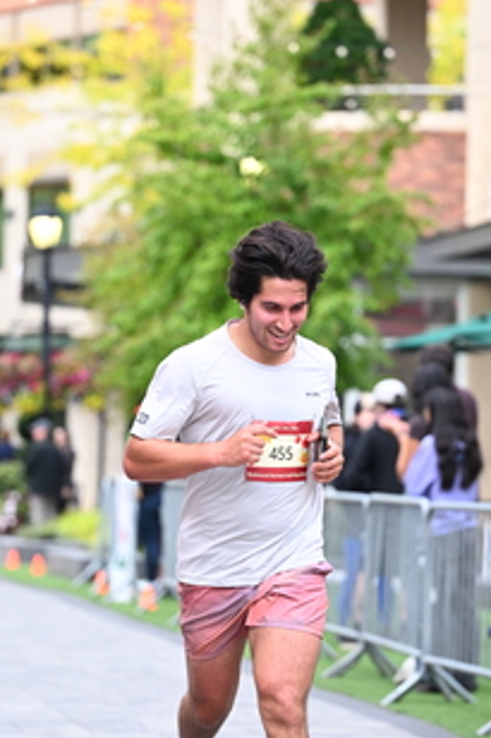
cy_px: 376
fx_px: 3809
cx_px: 286
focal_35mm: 186
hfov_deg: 7.4
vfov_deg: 11.1
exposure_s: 1/1600
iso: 1000
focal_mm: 104
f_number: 2.8
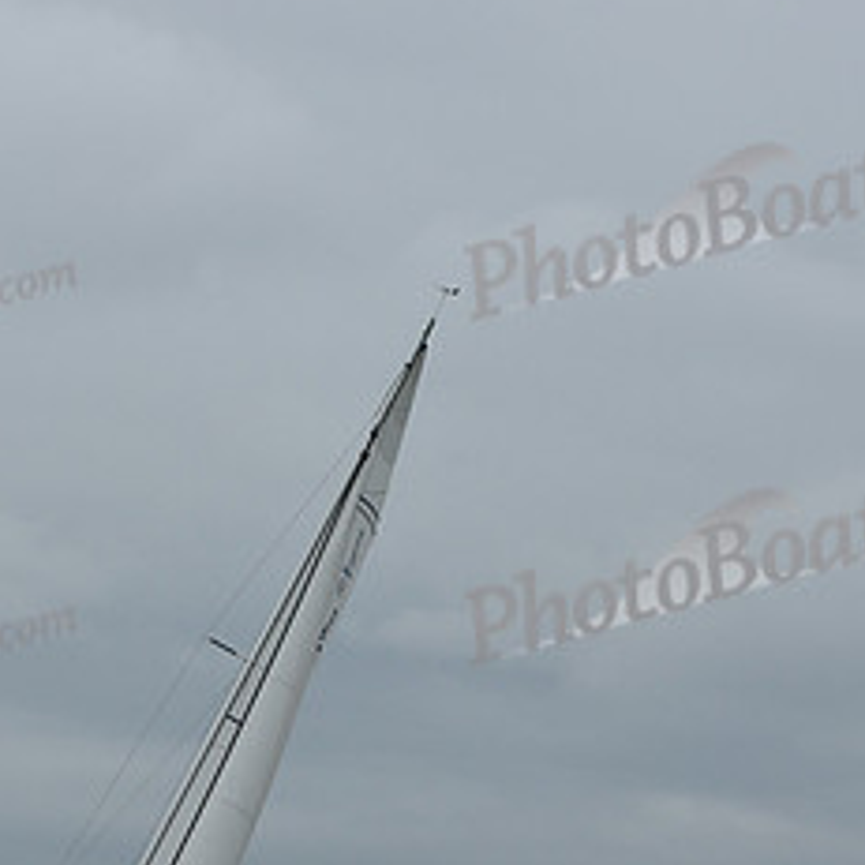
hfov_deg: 9.1
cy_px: 816
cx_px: 271
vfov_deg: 9.1
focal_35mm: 192
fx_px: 5428
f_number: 8
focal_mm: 90
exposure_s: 1/800
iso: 400
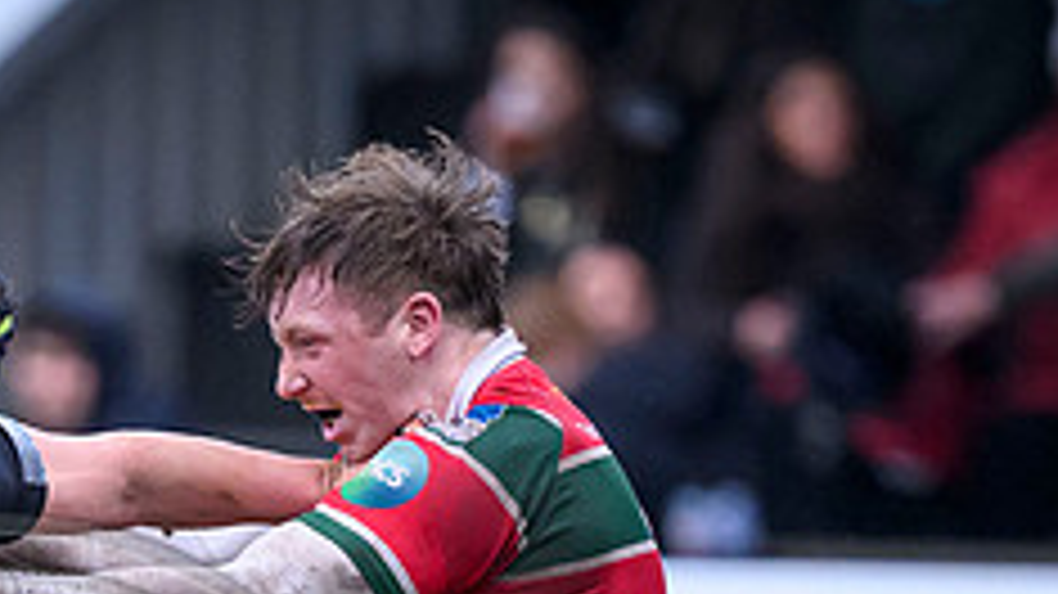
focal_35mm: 1708
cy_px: 1292
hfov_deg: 1.3
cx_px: -54
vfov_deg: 0.7
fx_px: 47900
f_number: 3.5
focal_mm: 400
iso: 3200
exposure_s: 1/1600
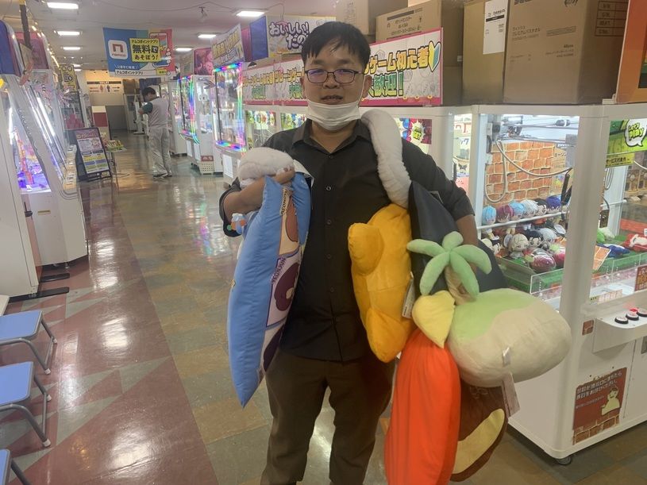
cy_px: 242
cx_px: 324
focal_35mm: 26
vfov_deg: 53.1
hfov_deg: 67.3
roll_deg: +1.1
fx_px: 486
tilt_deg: -15.8
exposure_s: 1/60
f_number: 1.8
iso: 50
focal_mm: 4.25
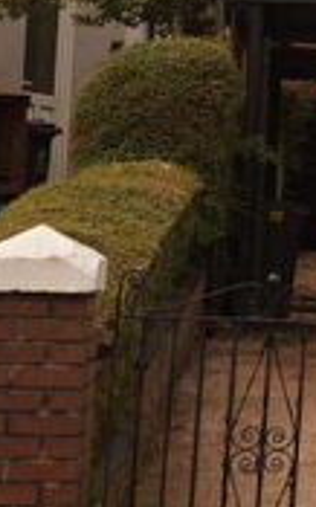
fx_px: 2031
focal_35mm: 147
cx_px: 1000
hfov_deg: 7.6
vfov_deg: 14.1
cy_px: 52
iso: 100
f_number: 4
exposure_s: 1/800
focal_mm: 24
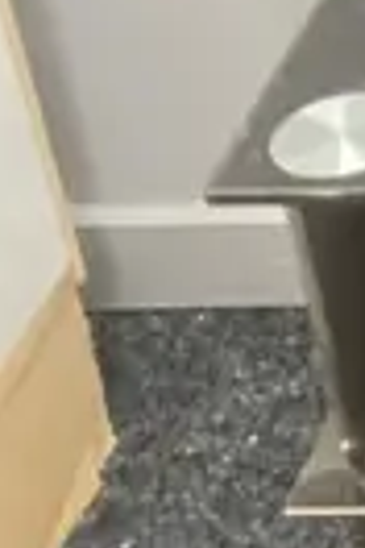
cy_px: -394
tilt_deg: -28.2
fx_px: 3437
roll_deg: +1.1
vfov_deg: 8.8
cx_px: 1584
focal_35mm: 226
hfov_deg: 5.2
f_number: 1.8
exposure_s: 1/25
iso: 500
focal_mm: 3.99
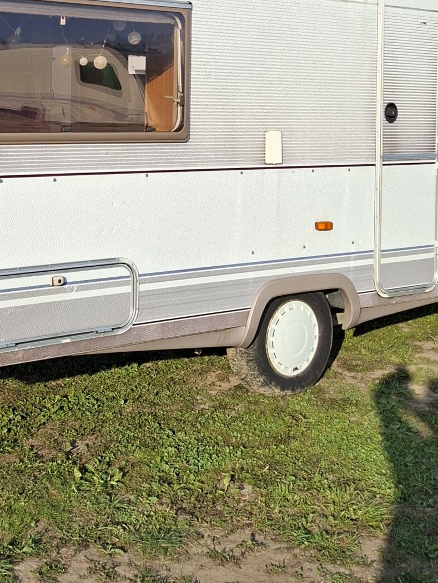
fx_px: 944
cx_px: 59
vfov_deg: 33.4
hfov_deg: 25.4
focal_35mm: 56
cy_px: 123
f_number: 1.8
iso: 40
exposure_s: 1/1425
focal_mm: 5.54
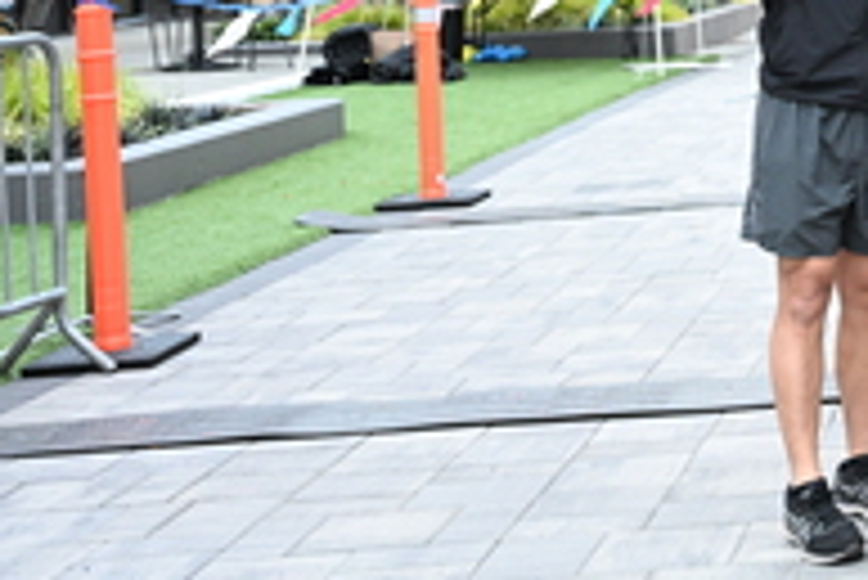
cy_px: -142
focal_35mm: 91
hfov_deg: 20.3
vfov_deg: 14.5
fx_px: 2196
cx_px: 1160
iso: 3200
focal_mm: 32
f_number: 4
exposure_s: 1/250
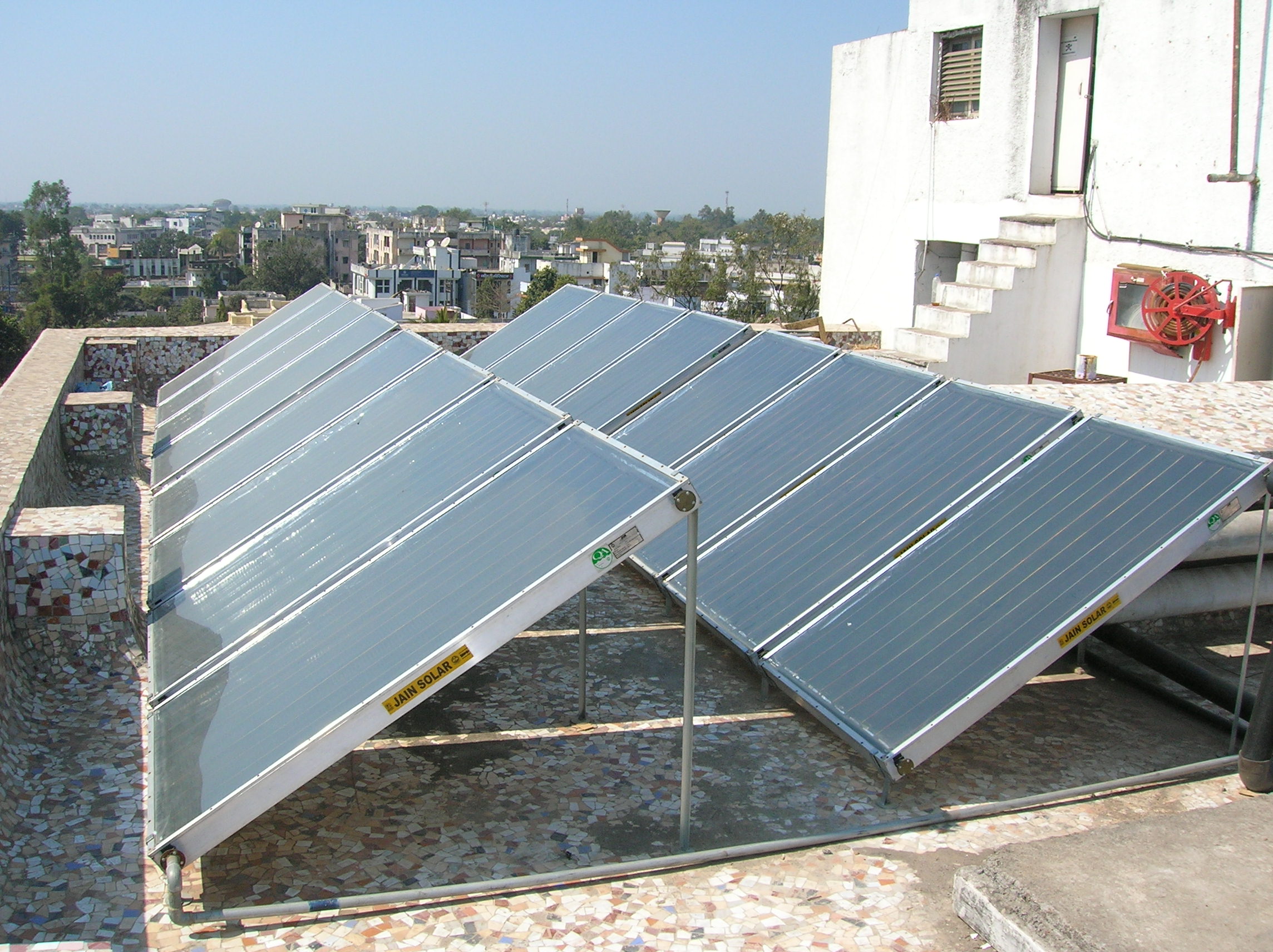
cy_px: 476
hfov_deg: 54.0
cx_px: 636
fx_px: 1249
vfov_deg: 41.7
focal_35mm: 34
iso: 71
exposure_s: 1/555
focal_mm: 5.7
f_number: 4.9
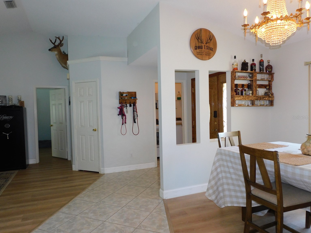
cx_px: 149
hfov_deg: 69.4
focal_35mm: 25
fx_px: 225
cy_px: 117
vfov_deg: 54.9
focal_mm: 4.3
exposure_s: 1/30
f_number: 3.3
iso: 200
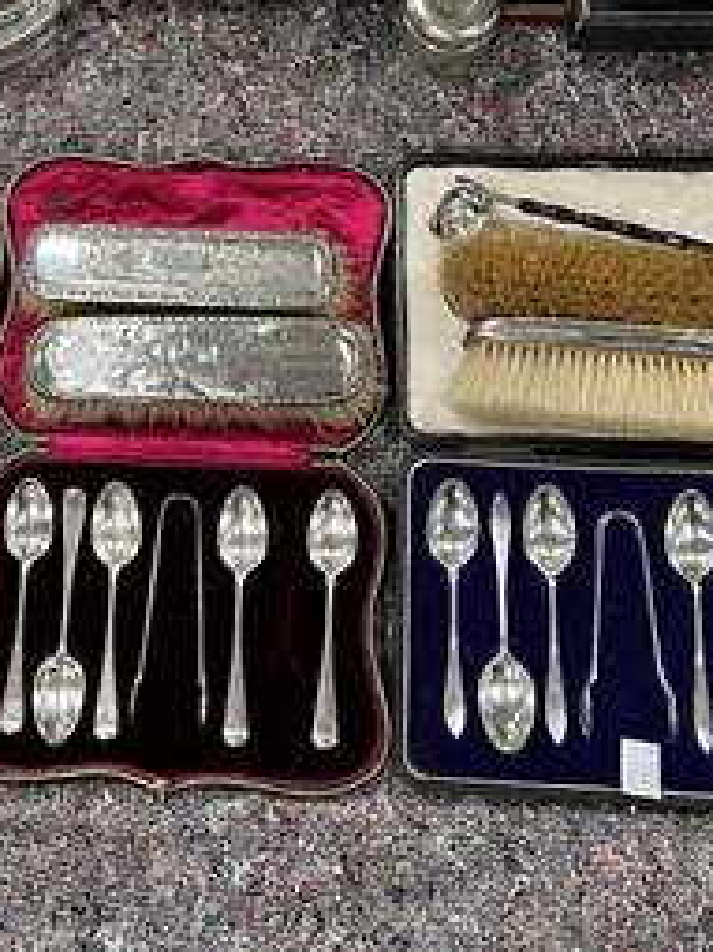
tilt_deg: -68.4
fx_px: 1402
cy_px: 90
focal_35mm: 51
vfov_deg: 35.3
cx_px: 245
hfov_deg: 28.4
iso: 64
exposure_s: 1/50
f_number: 1.5
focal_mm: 5.7
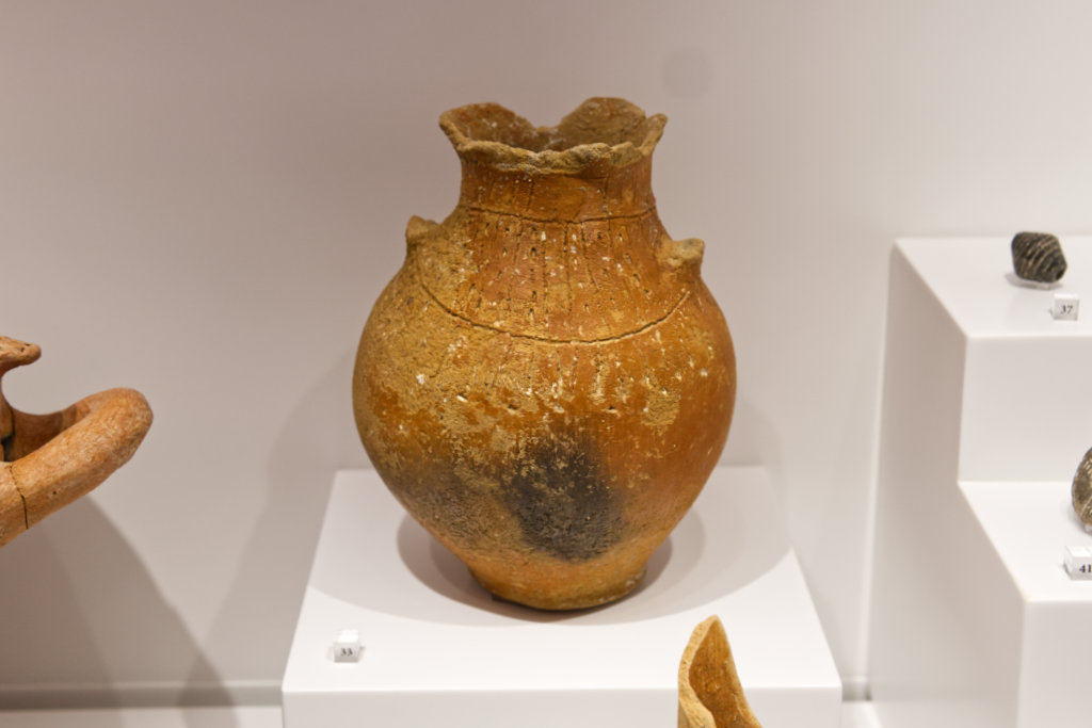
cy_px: 364
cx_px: 546
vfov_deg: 29.9
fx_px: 1365
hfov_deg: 43.6
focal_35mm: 45
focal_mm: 30
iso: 320
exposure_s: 1/160
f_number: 4
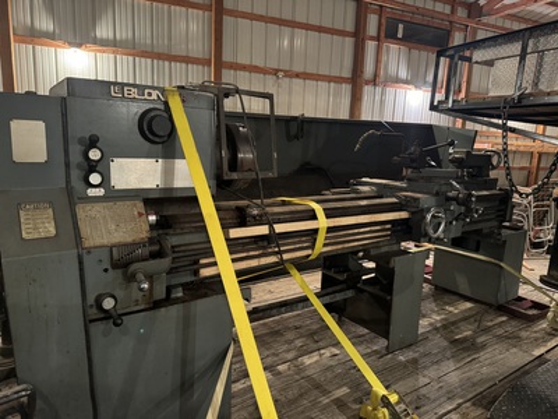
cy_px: 210
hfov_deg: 71.6
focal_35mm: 24
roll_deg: -2.3
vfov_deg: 56.8
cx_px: 279
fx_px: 387
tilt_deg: -10.8
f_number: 1.78
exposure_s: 1/30
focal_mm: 6.76
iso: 800
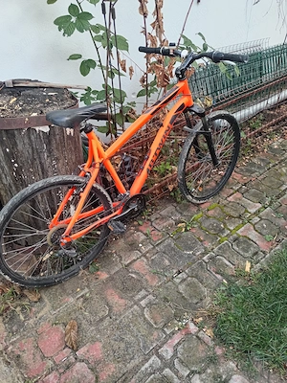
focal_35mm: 27
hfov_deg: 51.4
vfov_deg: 65.3
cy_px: 192
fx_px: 298
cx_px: 144
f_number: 1.9
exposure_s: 1/50
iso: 665
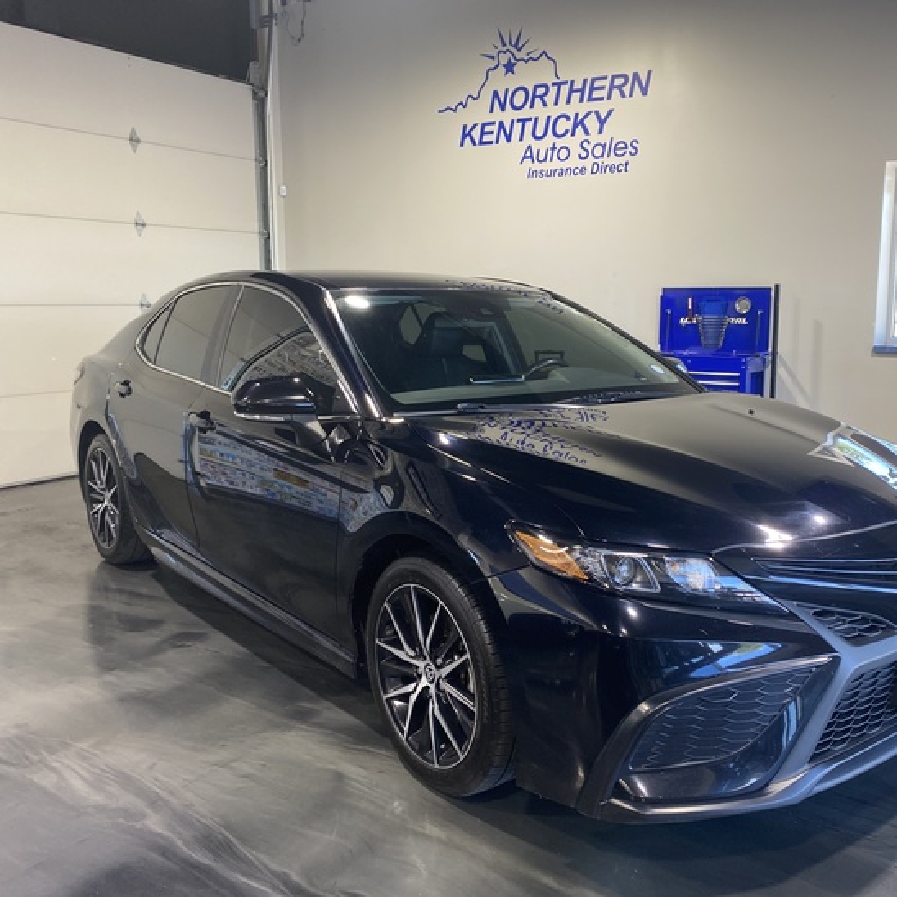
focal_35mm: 31
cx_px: 552
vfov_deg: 52.5
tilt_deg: -8.5
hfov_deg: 52.1
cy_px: 445
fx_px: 909
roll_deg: -0.3
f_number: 1.8
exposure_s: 1/120
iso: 125
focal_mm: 4.25
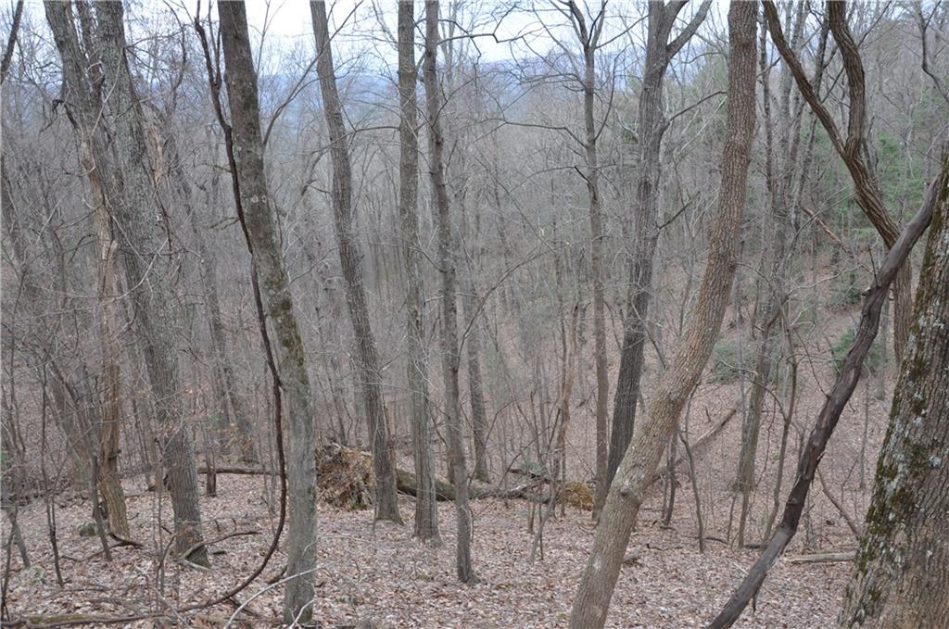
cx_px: 474
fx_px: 711
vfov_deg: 47.8
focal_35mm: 27
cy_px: 314
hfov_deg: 67.5
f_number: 9
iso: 200
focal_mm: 18
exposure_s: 1/80
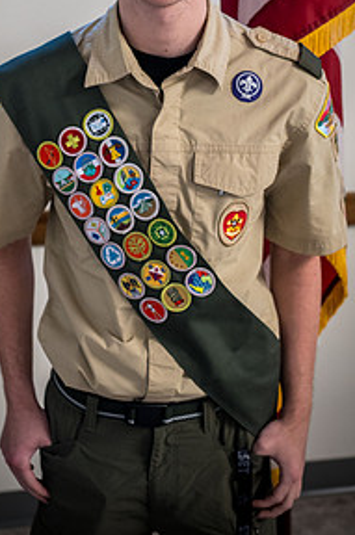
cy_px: 126
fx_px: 1069
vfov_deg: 27.7
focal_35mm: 72
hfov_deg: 18.8
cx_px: 131
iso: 3200
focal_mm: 46
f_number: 4
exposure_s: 1/125
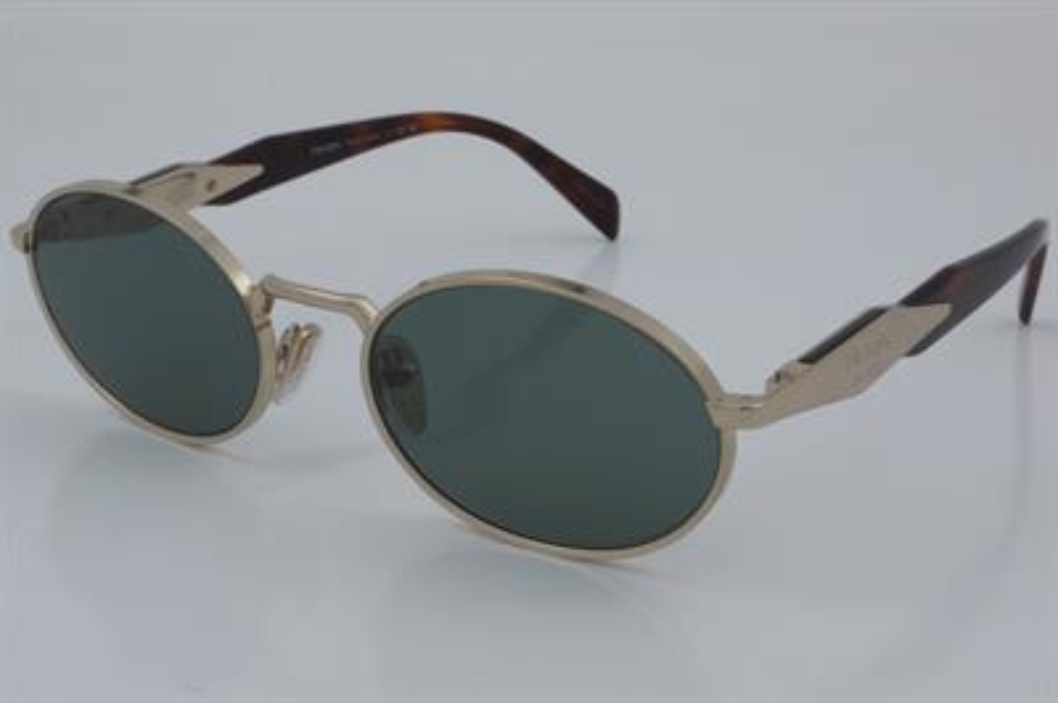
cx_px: 529
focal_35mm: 75
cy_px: 352
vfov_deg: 18.2
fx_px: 2202
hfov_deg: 27.0
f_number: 32
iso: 100
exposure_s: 1/4
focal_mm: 50
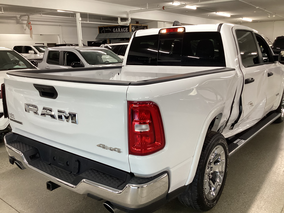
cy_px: 106
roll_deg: +0.9
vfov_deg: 45.4
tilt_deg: -15.0
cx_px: 142
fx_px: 254
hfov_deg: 58.4
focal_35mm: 31
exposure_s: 1/50
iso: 125
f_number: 2.4
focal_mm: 3.3
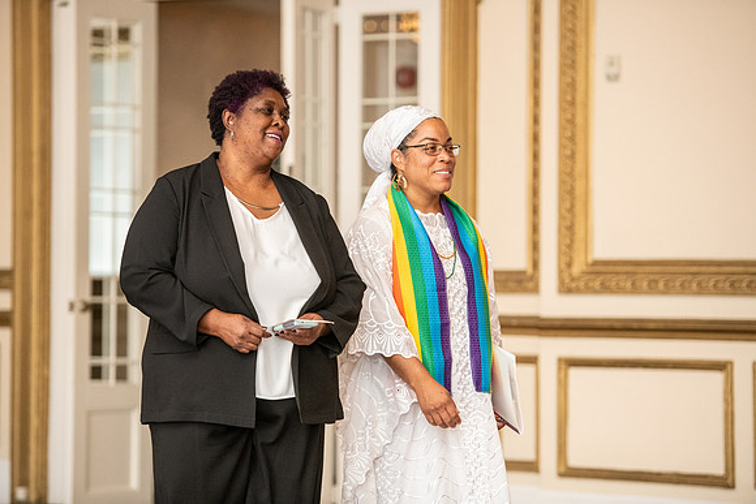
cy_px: 252
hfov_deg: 14.7
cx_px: 378
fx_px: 2941
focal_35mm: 140
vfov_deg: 9.8
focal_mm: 140
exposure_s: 1/500
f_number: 2.8
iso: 3200
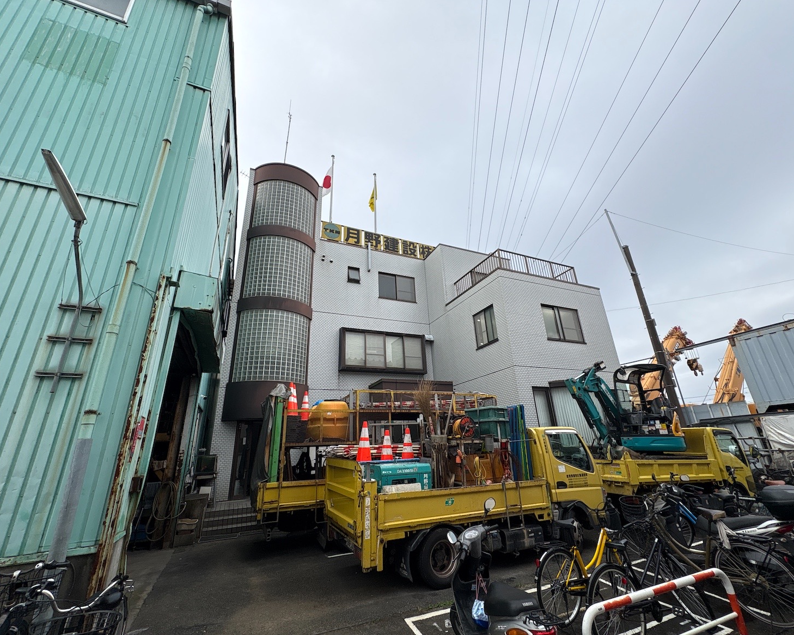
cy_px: 316
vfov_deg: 84.0
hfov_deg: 96.8
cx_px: 402
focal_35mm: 15
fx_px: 352
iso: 40
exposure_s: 1/591
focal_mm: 2.22
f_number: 2.2
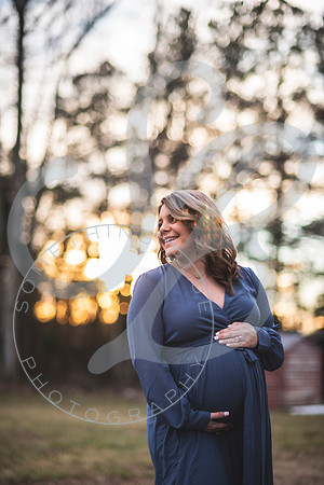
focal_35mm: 85
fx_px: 1147
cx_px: 162
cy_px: 242
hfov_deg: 16.1
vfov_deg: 23.9
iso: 100
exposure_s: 1/320
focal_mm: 85
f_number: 1.8
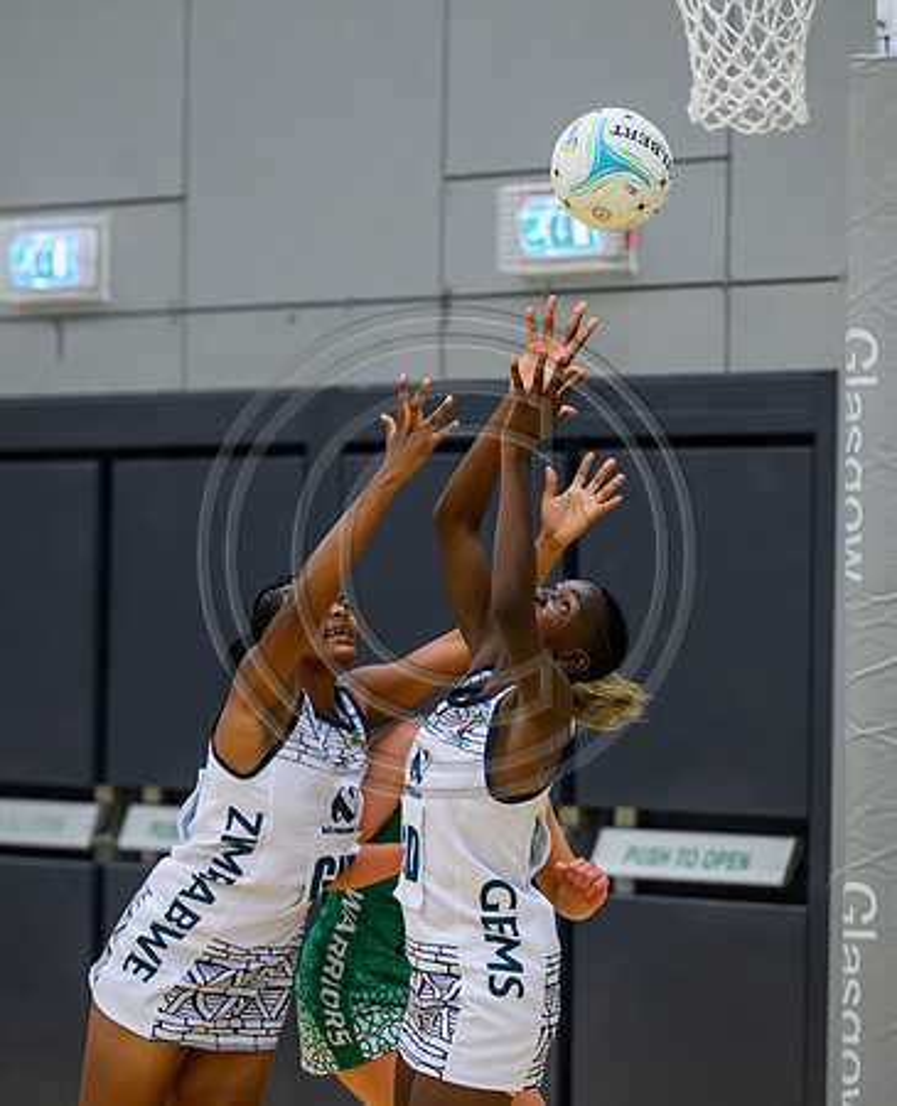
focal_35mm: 213
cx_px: 413
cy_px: 551
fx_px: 7007
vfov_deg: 9.0
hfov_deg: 7.3
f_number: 3.2
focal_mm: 150
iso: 4000
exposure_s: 1/1000
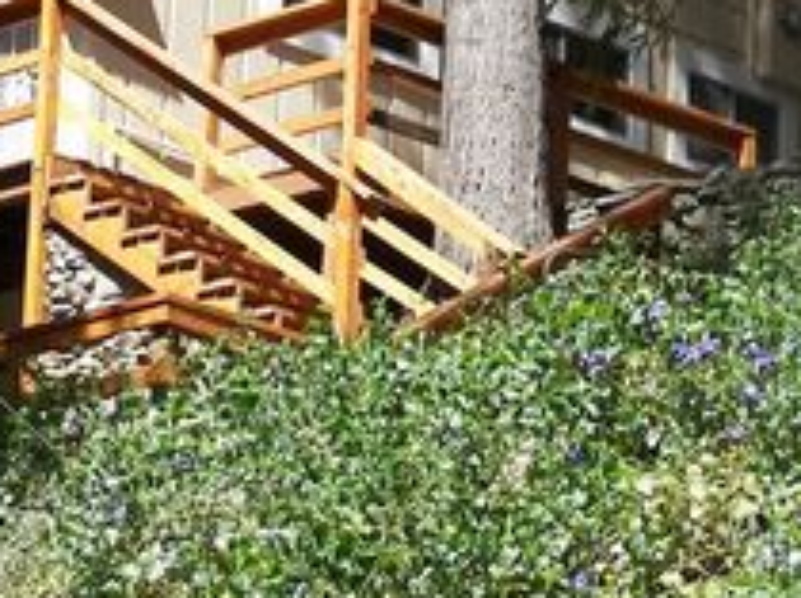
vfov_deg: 5.8
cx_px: -111
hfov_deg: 7.7
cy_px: -29
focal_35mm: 255
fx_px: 5894
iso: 50
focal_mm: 17.8
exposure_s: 1/320
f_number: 3.2
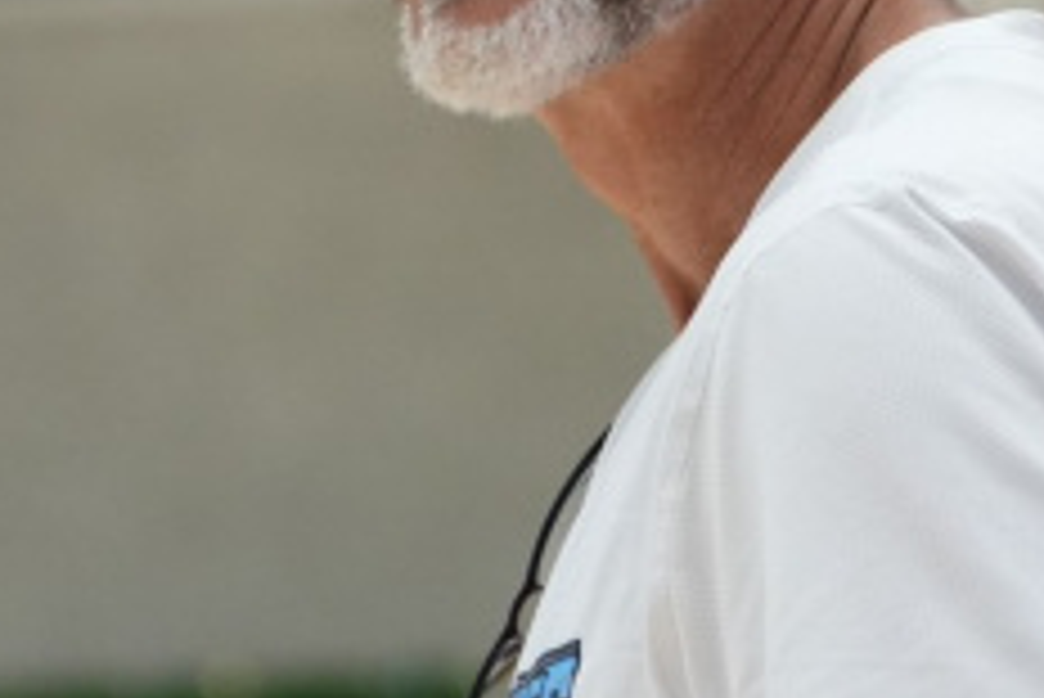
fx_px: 10641
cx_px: 837
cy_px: 254
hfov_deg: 5.6
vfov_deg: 3.8
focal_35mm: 367
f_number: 2.8
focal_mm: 71
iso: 1000
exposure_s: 1/640
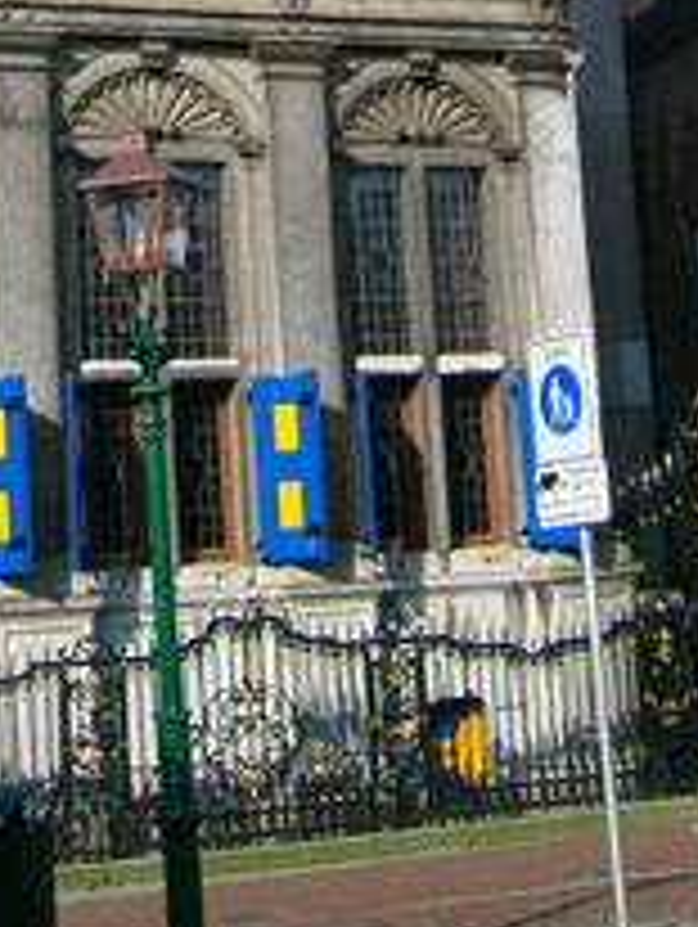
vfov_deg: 18.4
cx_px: 315
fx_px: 2656
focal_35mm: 99
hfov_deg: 15.0
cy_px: -281
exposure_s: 1/306
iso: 50
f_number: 4.9
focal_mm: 5.7
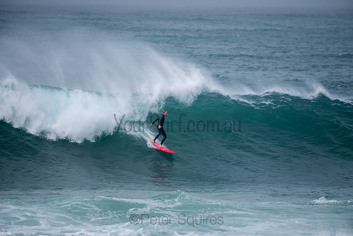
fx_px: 5282
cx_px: 176
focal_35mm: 539
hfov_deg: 3.8
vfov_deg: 2.6
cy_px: 118
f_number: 5.6
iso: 140
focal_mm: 500
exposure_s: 1/1000
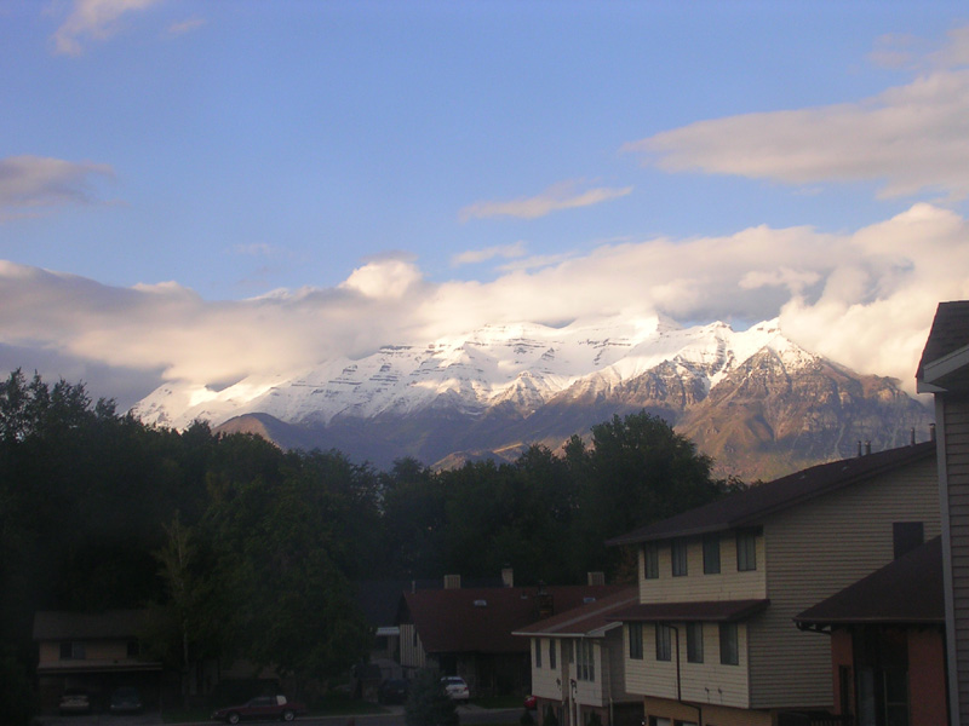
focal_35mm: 86
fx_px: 2407
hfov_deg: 22.8
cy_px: 363
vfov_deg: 17.2
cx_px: 484
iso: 50
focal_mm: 13
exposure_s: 1/298
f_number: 4.1
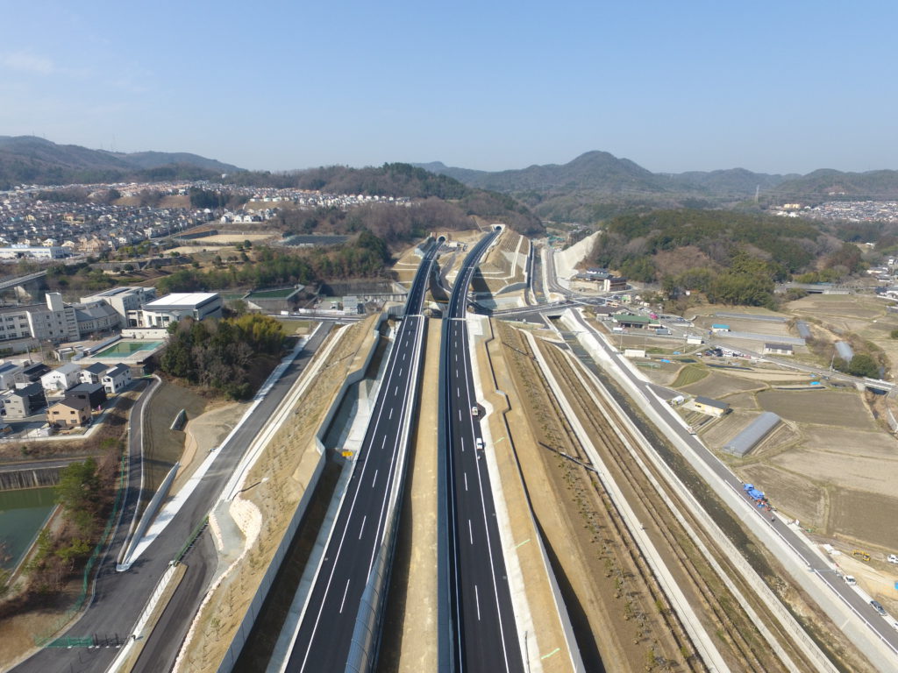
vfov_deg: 66.0
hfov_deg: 81.7
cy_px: 336
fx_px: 519
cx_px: 449
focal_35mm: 20
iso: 100
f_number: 2.8
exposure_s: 1/720
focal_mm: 3.61
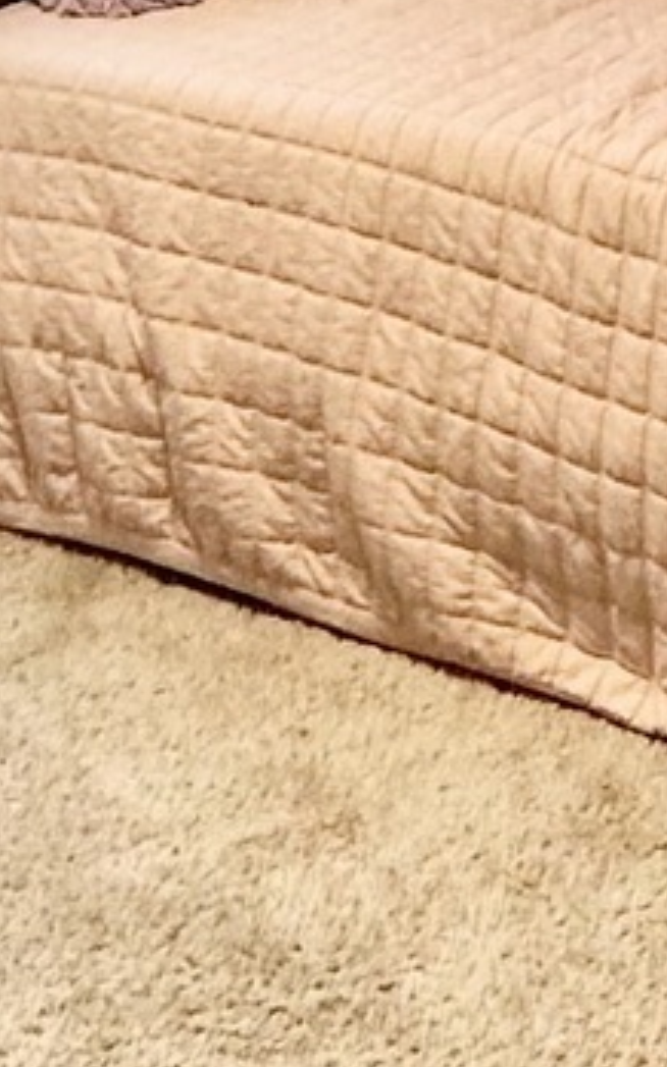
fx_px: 2851
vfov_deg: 19.3
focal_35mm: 98
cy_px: -388
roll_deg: +3.8
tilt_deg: -6.6
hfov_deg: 13.3
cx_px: 239
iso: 250
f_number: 2.2
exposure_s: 1/120
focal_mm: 2.22
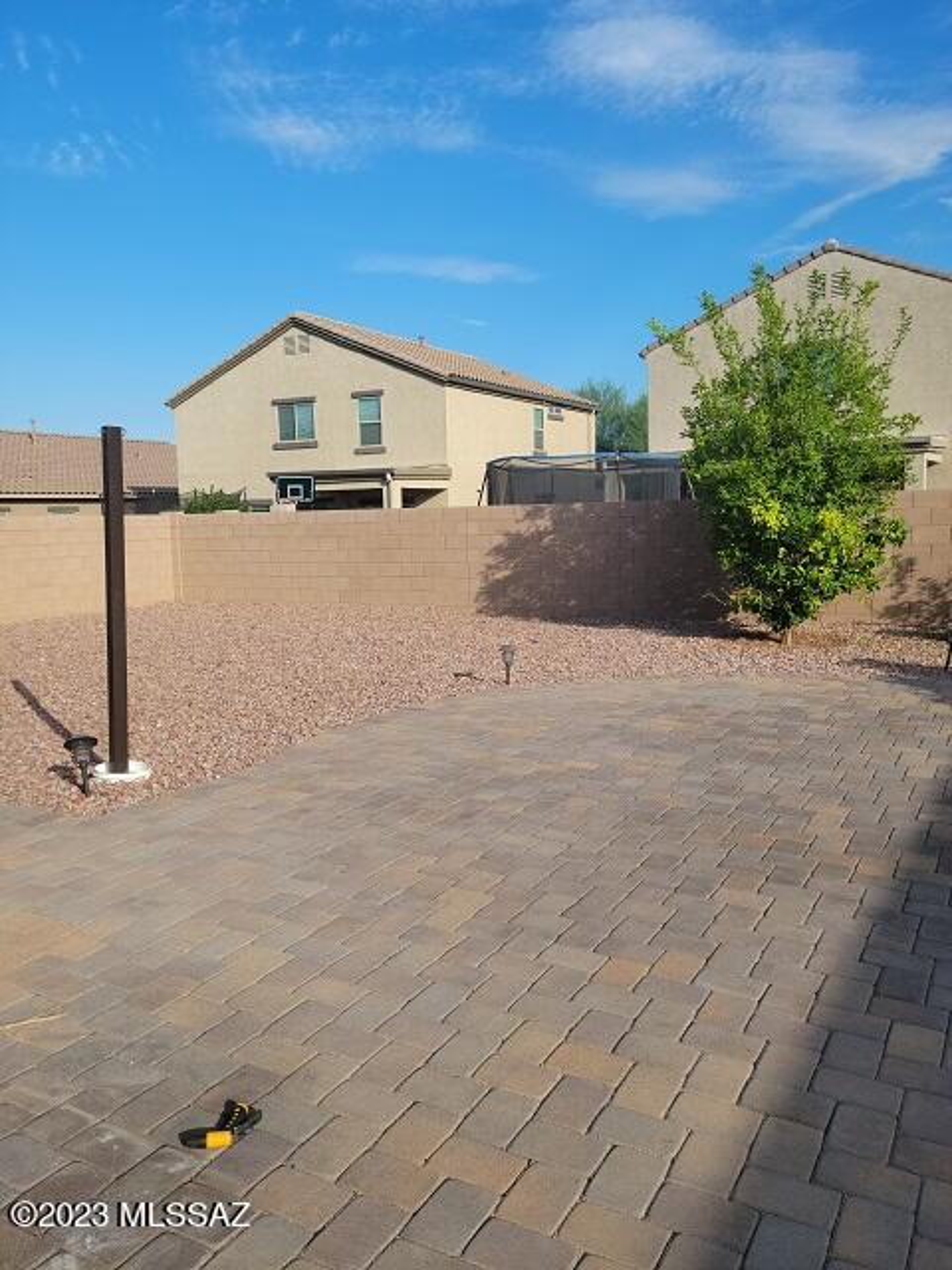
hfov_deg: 49.7
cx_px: 476
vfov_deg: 63.4
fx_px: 1027
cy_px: 635
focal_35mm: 28
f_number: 2
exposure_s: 1/744
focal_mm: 5.9
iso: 25
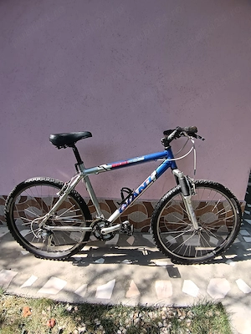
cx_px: 126
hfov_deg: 74.7
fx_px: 164
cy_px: 167
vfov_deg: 91.0
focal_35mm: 17
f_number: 2.2
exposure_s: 1/257
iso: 100
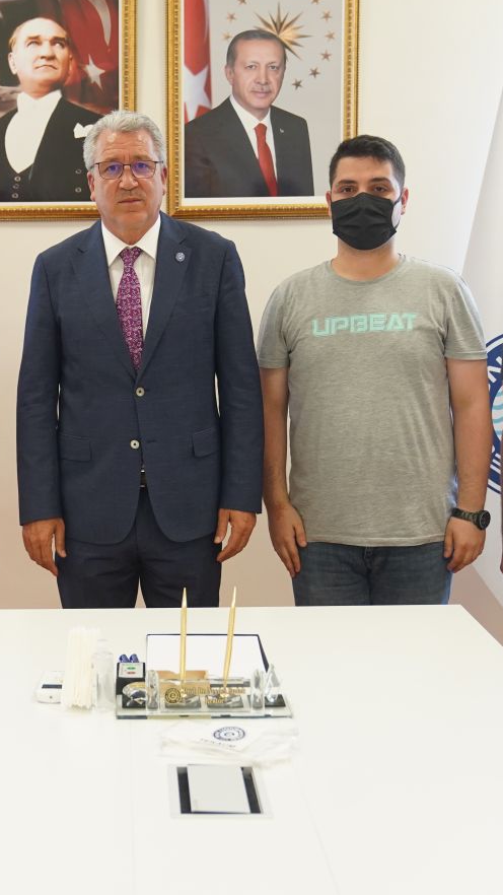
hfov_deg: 20.8
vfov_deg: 36.6
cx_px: 79
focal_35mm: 57
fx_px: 1352
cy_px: 431
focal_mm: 32
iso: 2000
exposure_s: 1/160
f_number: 3.2
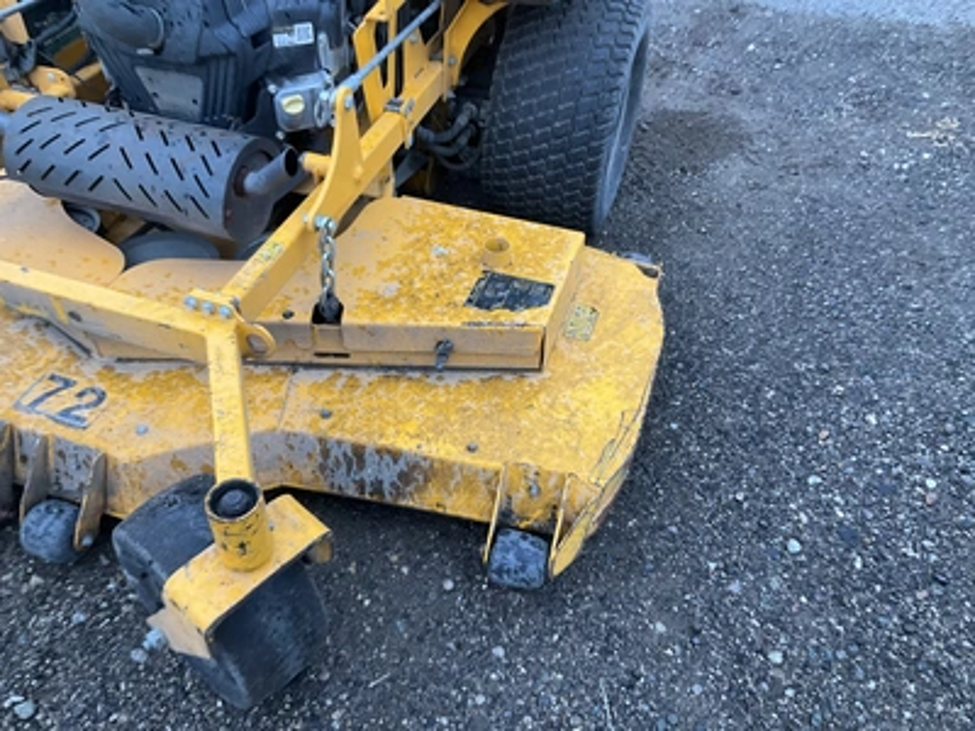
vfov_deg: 48.2
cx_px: 488
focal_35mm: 29
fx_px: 817
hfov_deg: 61.7
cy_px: 366
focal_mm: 3
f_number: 1.8
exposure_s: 1/114
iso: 64
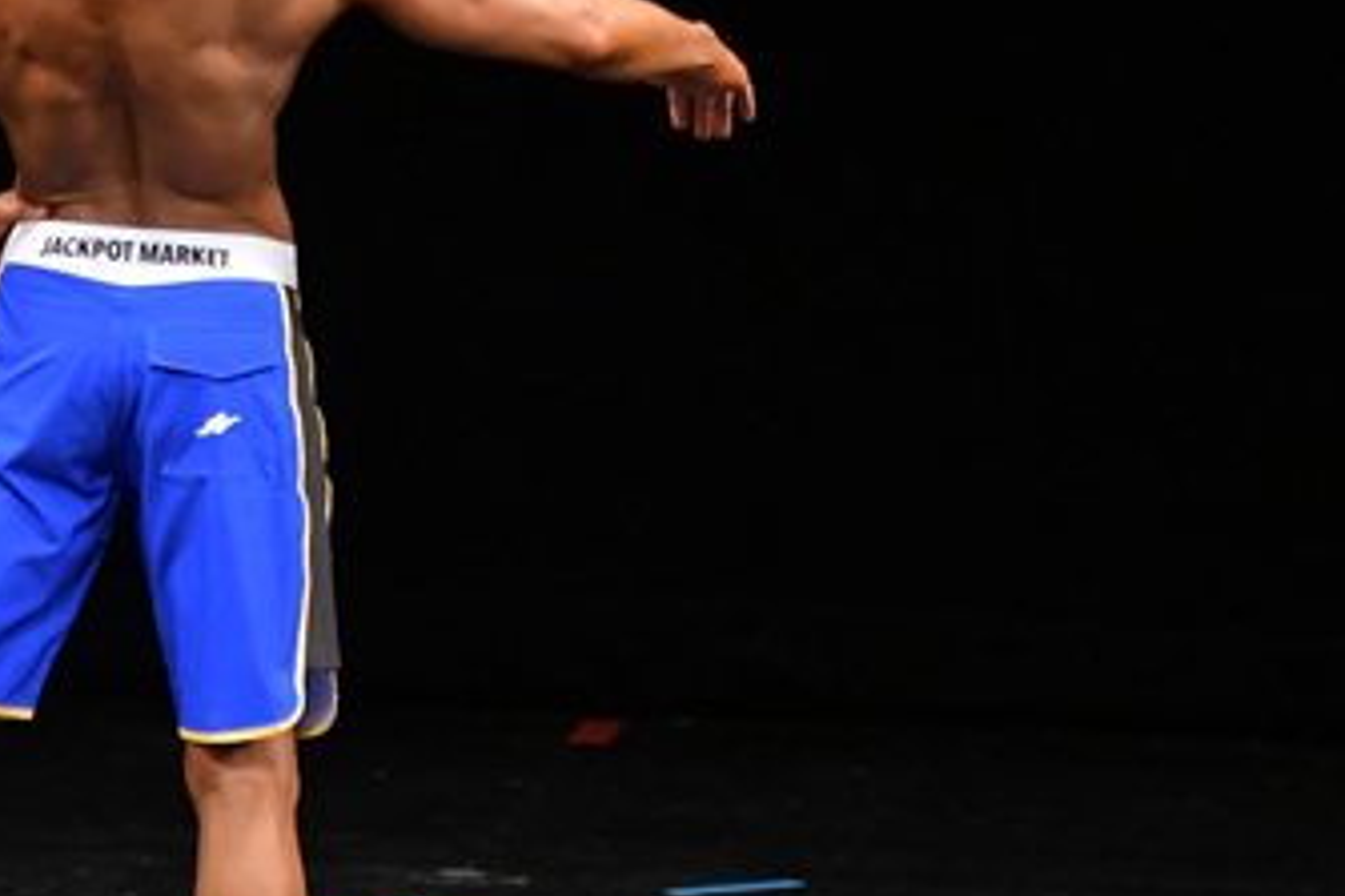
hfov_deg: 3.3
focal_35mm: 625
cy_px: 382
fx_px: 23338
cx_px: 311
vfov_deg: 2.2
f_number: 5.6
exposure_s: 1/400
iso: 3200
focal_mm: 180
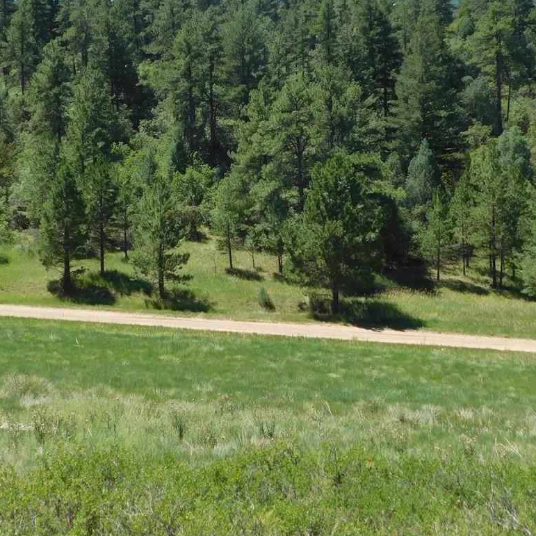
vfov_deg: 30.5
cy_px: 127
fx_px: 964
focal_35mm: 55
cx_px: 175
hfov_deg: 30.8
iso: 125
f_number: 3.2
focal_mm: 5.3
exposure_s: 1/800
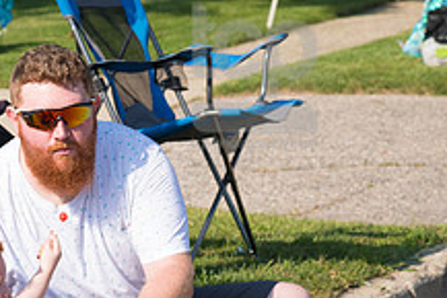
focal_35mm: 227
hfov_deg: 9.0
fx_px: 2820
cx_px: -37
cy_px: 361
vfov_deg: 6.0
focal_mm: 85
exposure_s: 1/800
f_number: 6.3
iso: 320
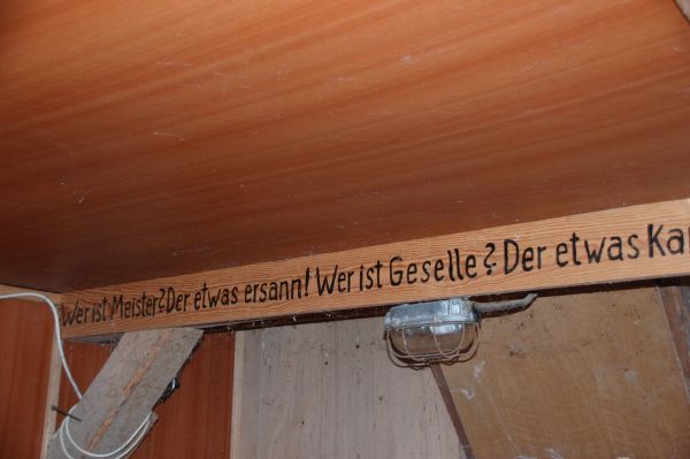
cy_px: 230
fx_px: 919
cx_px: 345
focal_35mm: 48
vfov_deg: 28.0
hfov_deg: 41.1
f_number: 4.2
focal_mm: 32
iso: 400
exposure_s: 1/60
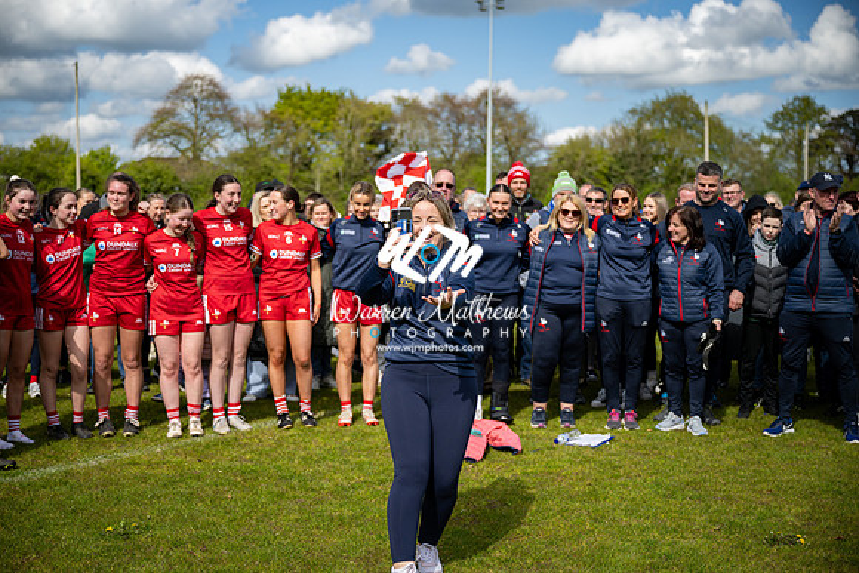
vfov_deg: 26.0
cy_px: 286
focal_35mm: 52
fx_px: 1241
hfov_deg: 38.2
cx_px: 430
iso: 100
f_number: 2.8
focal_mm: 52
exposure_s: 1/1600
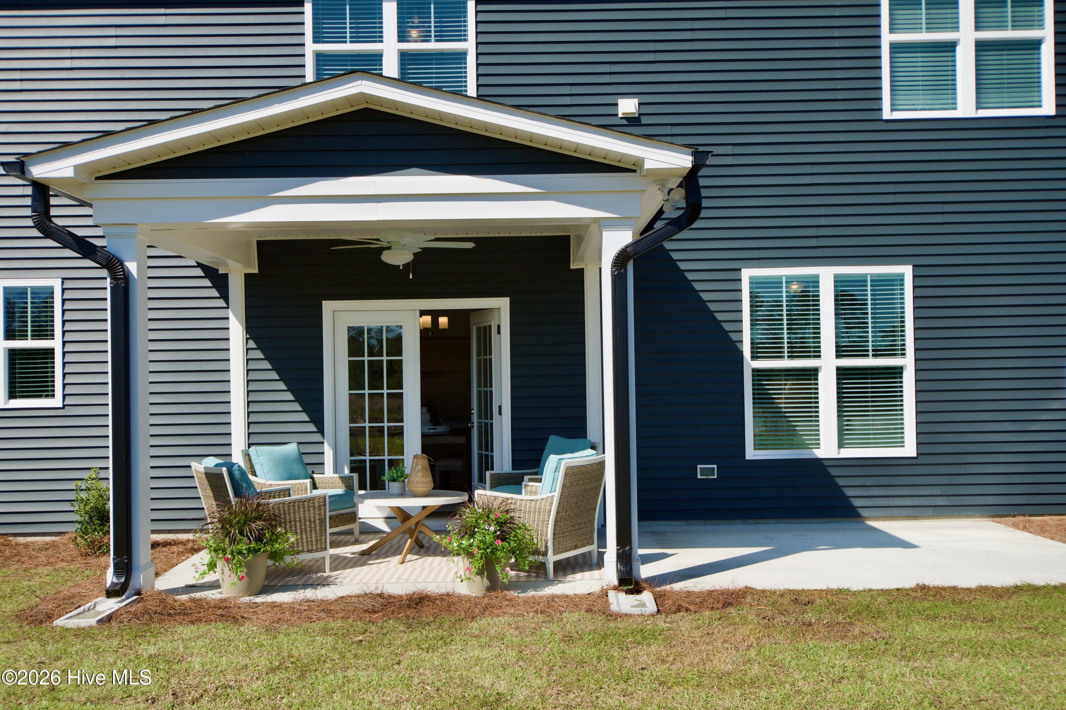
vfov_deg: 36.9
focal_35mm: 36
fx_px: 1066
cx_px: 533
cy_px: 355
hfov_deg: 53.1
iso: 200
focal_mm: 24
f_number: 8
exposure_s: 1/640
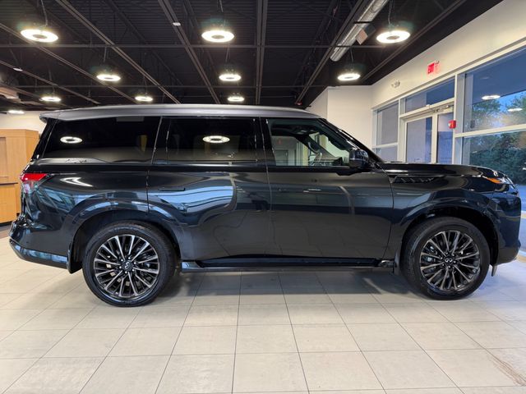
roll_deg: -0.2
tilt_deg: -4.8
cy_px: 197
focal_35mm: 24
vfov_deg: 56.8
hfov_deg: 71.6
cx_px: 263
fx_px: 365
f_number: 1.78
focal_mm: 6.76
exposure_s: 1/60
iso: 125
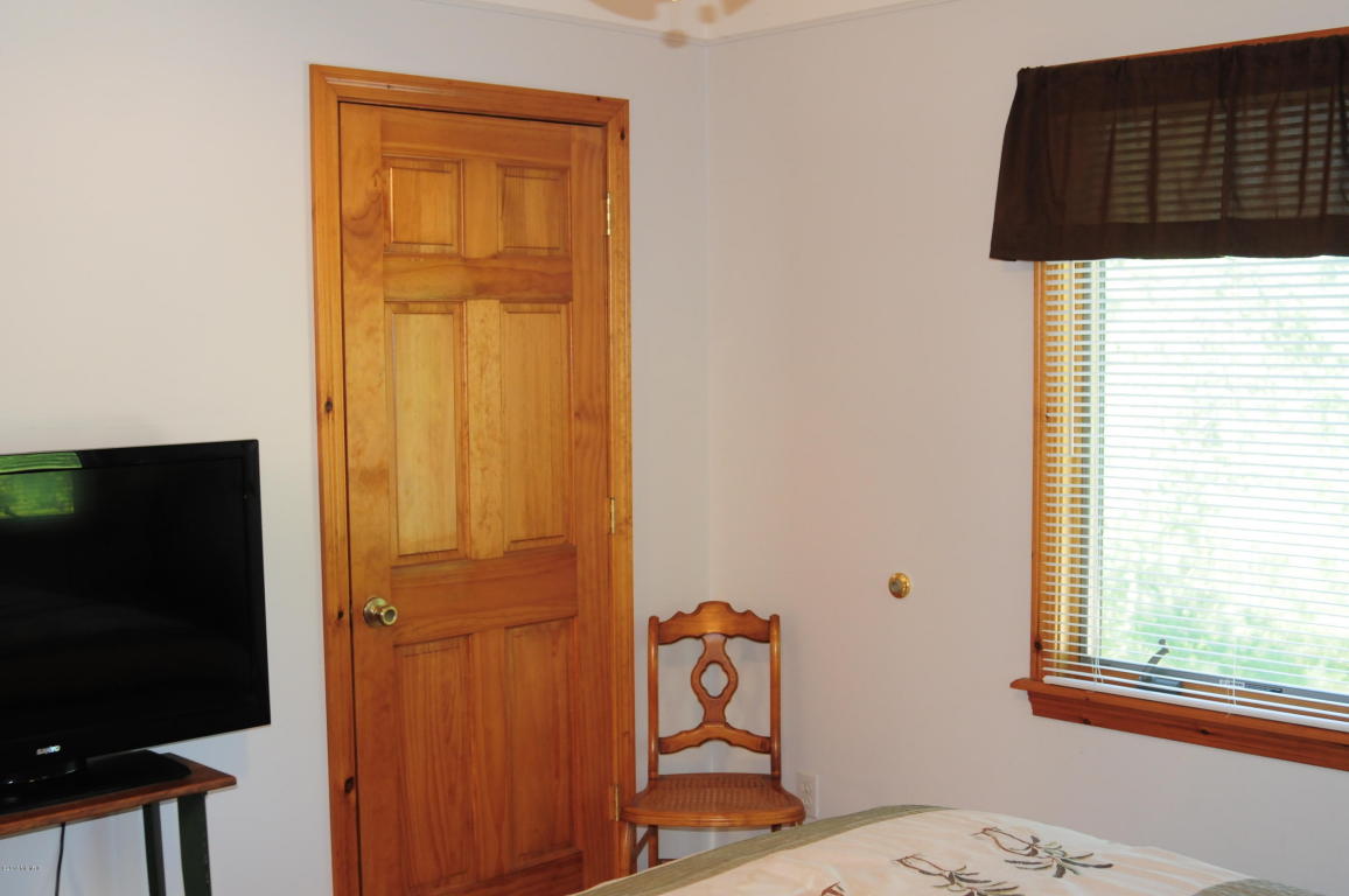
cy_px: 448
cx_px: 674
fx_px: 1572
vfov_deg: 31.8
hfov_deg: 46.4
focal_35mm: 42
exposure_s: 1/60
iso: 800
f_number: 5
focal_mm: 28
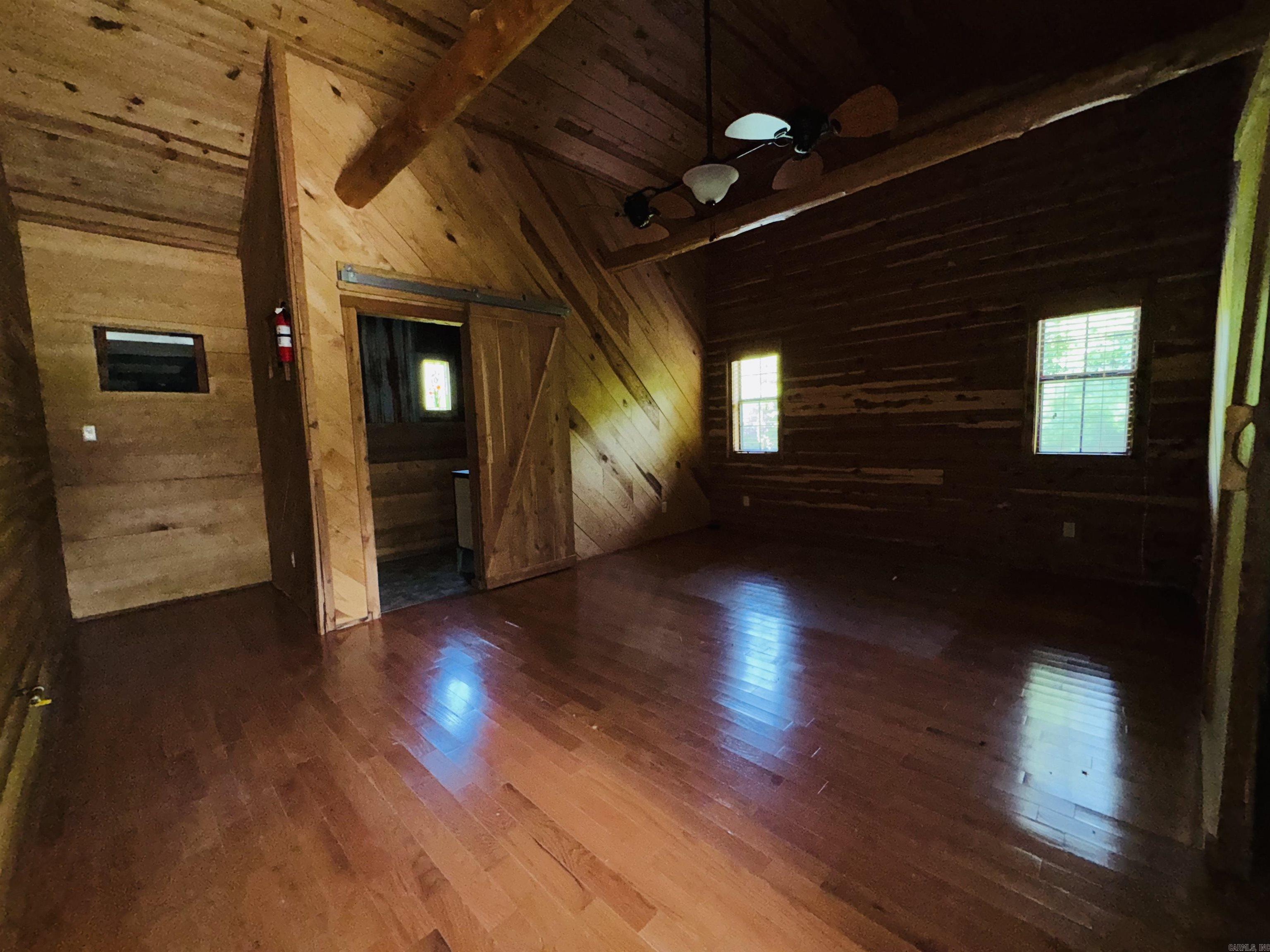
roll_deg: +2.1
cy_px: 476
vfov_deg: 85.7
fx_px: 514
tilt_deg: -5.8
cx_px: 635
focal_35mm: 14
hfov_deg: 102.1
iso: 200
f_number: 2.2
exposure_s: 1/49
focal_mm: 2.22
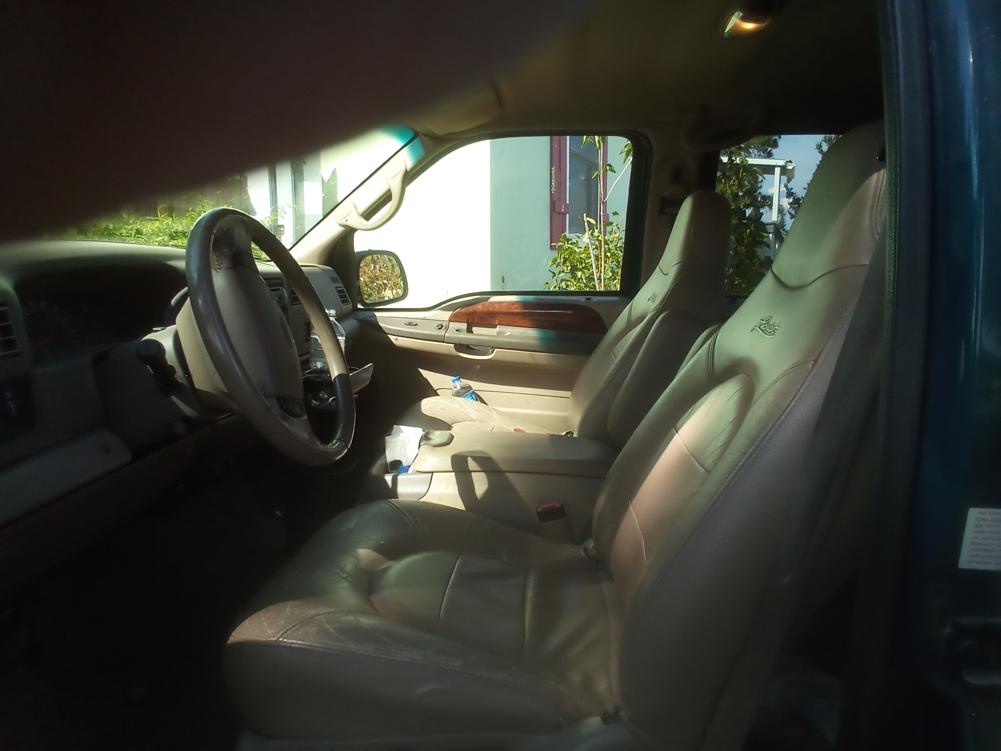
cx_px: 500
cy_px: 376
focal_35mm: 25
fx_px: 723
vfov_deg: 54.9
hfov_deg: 69.4
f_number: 2.4
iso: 100
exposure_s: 1/279
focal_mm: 2.05
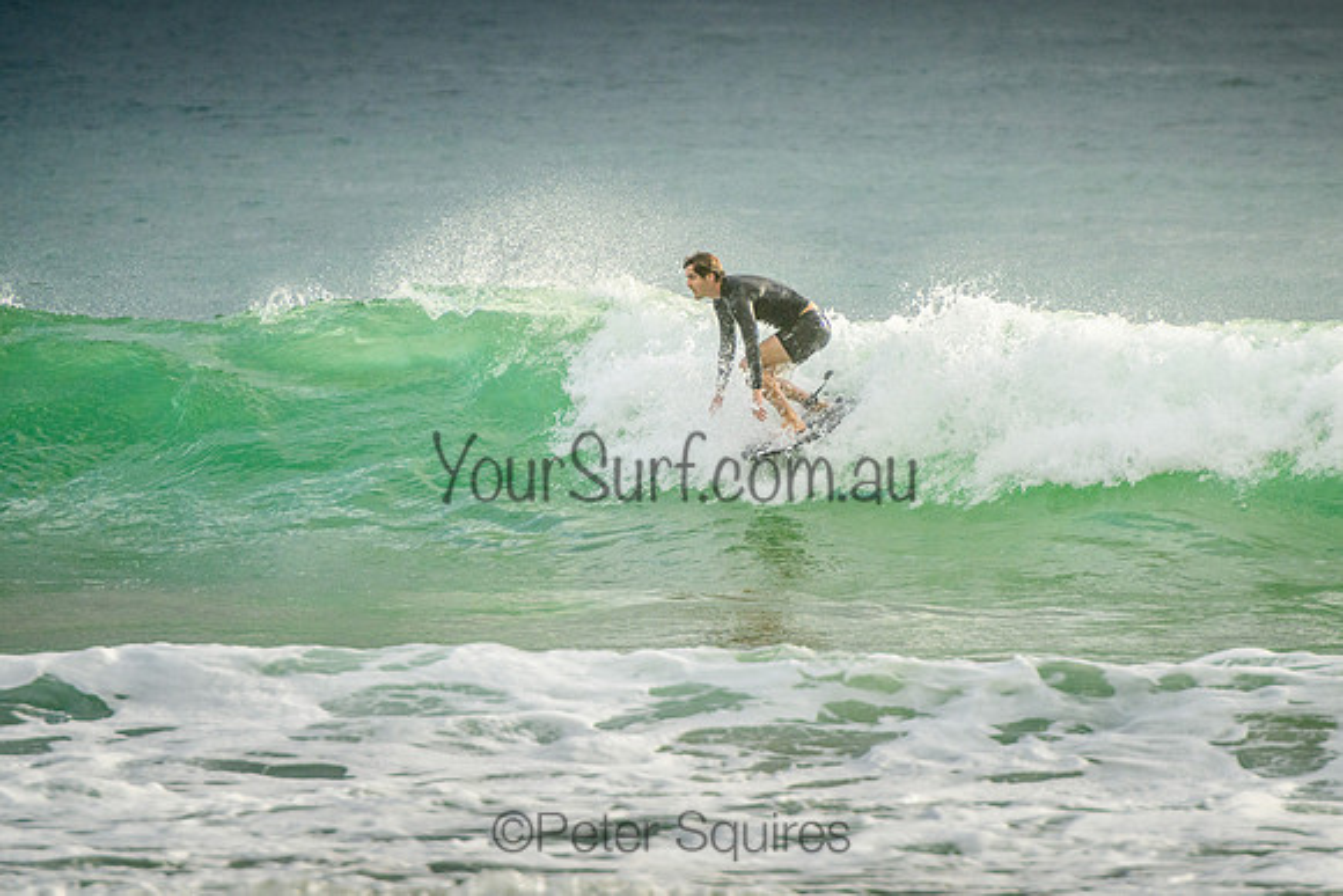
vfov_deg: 2.5
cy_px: 395
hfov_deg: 3.7
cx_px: 757
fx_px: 20524
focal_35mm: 550
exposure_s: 1/2000
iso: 720
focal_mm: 400
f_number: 5.6
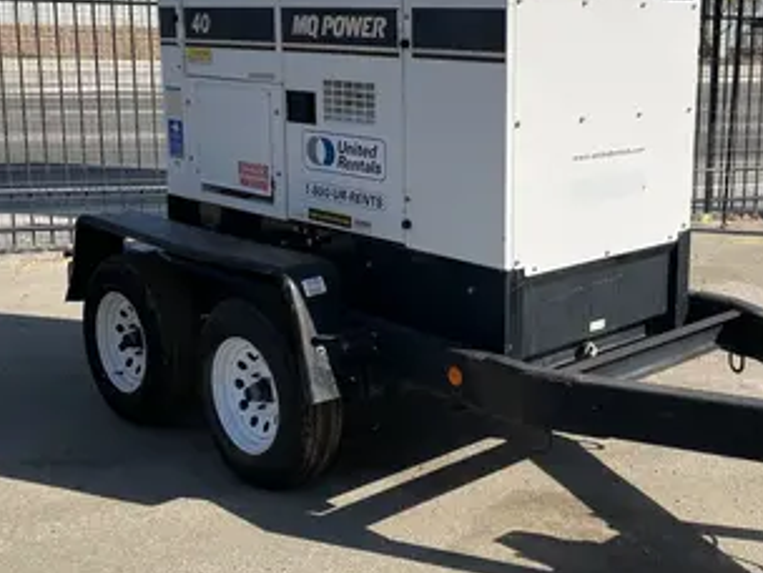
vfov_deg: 30.8
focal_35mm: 47
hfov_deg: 39.9
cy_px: 240
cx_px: 510
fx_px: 1036
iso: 32
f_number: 1.6
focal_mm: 4.2
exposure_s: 1/3731
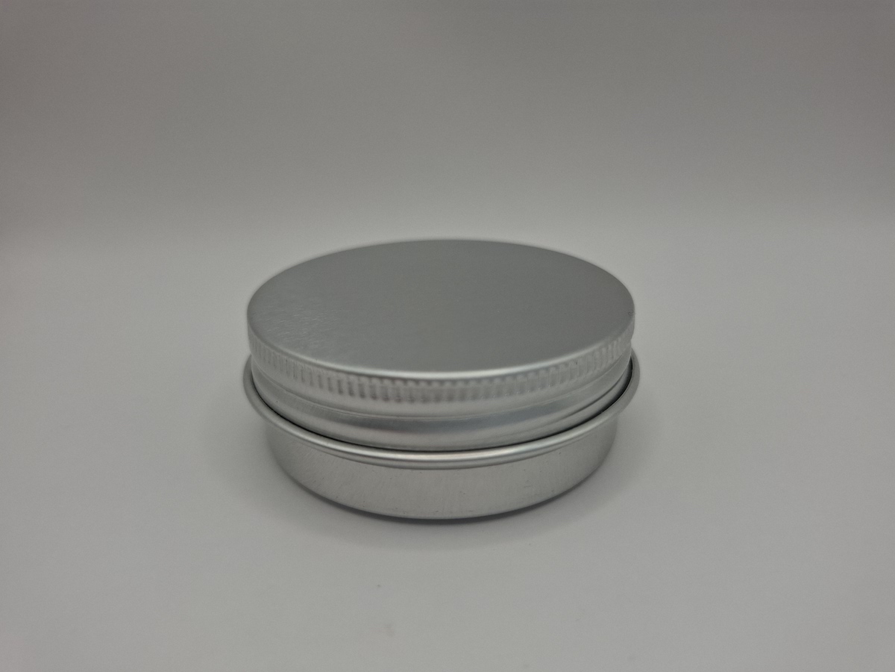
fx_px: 595
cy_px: 336
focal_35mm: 23
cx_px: 448
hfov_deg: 73.9
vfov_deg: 58.9
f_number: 1.8
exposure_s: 1/338
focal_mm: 5.54
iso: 50
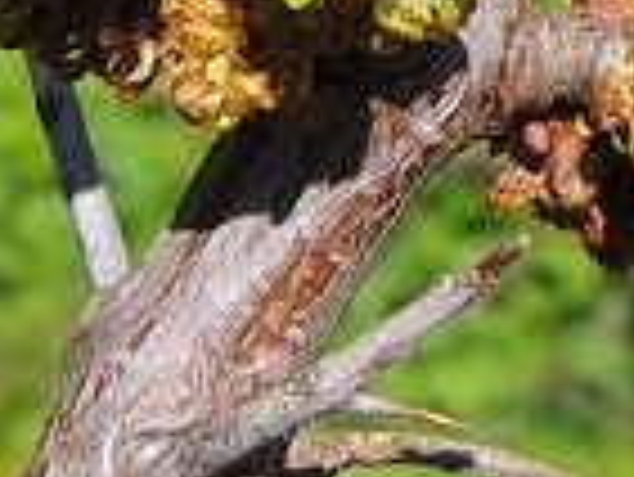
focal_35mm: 213
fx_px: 3904
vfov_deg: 6.5
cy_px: -783
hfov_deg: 9.1
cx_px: 805
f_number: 3.1
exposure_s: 1/800
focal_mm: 5.3
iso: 100
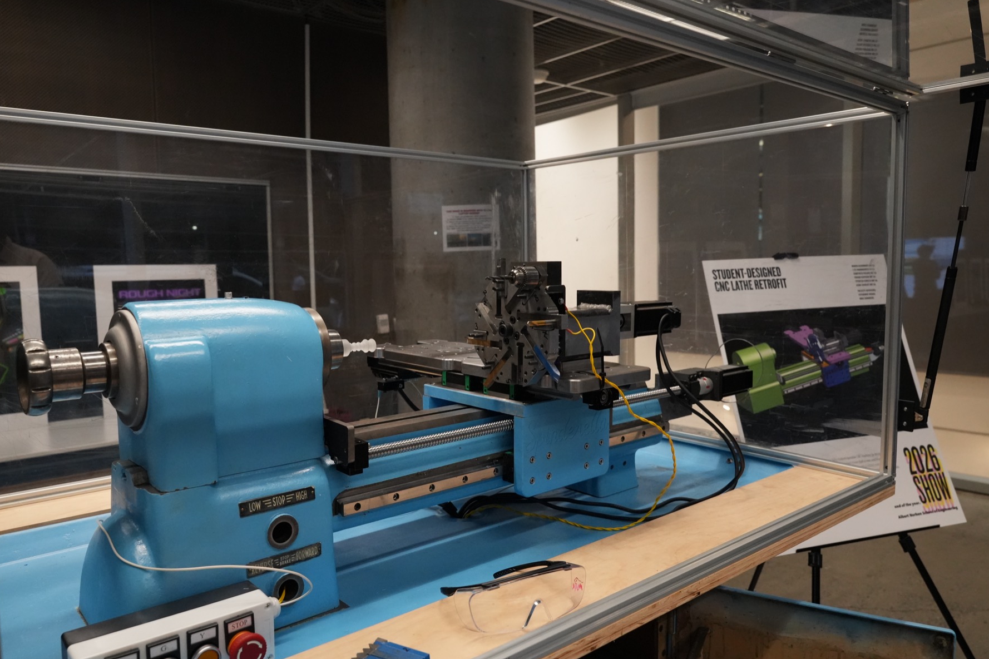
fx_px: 742
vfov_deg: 47.9
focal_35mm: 27
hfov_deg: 67.3
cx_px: 463
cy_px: 328
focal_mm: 24
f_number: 5.6
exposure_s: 1/60
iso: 6400
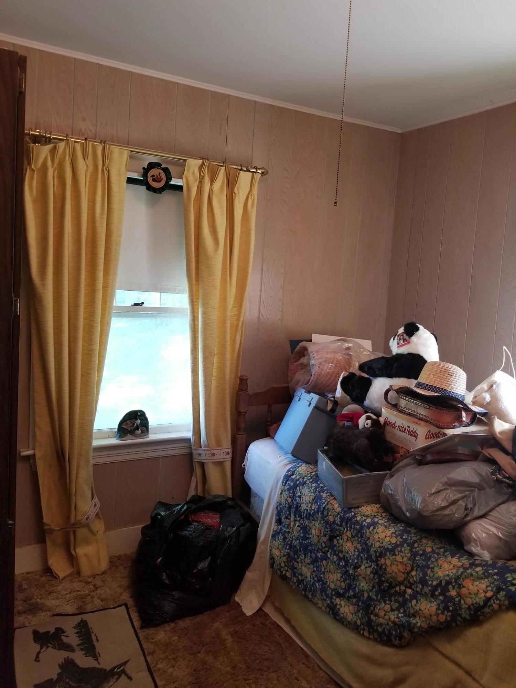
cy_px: 344
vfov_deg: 67.3
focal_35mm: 26
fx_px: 517
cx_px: 258
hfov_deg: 53.1
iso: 200
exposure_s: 1/30
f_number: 1.7
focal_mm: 4.25
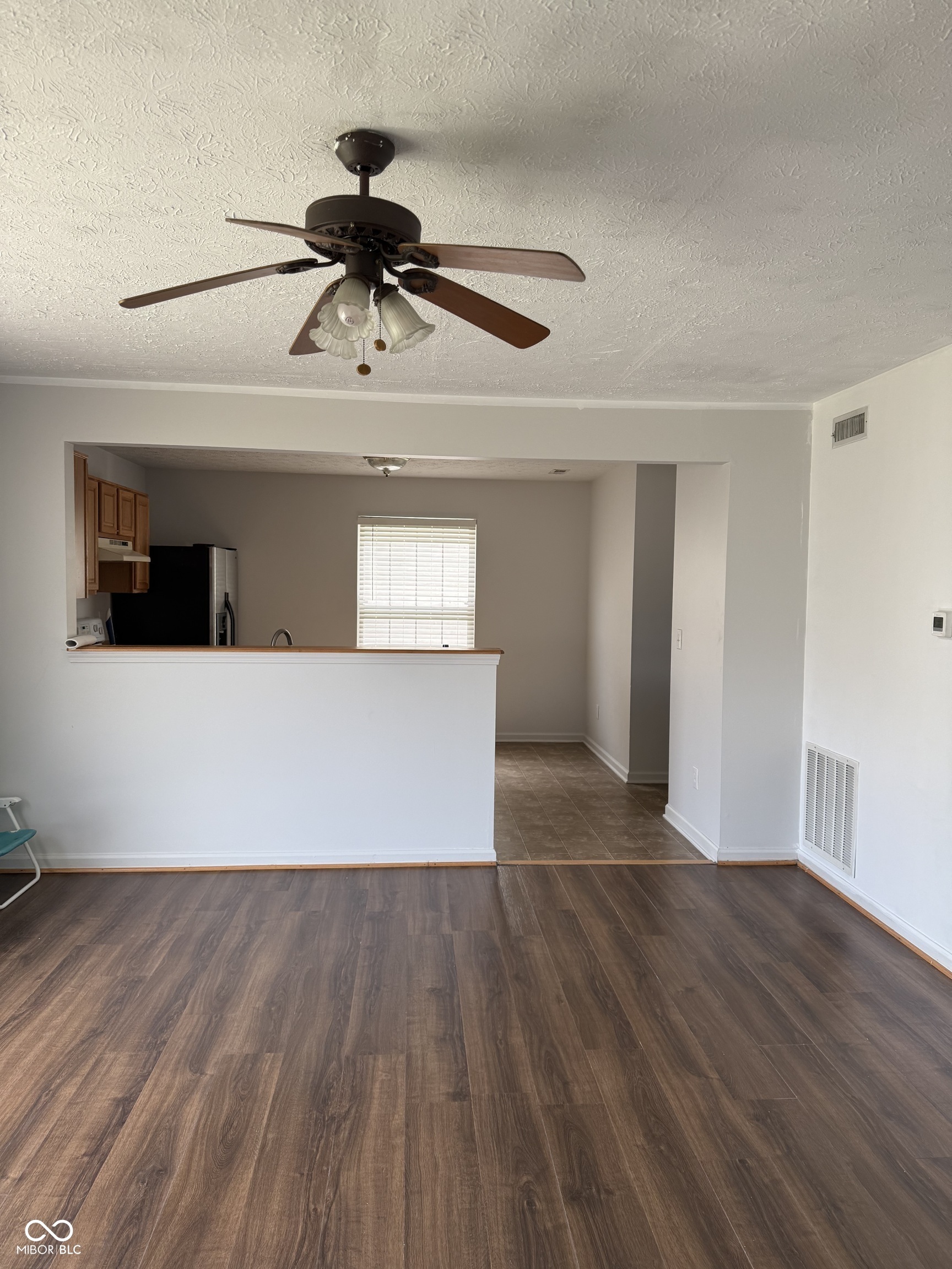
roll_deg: -1.5
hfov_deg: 56.8
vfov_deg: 71.6
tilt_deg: -3.2
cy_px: 634
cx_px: 476
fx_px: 880
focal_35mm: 24
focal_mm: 6.76
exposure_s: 1/255
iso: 100
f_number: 1.78
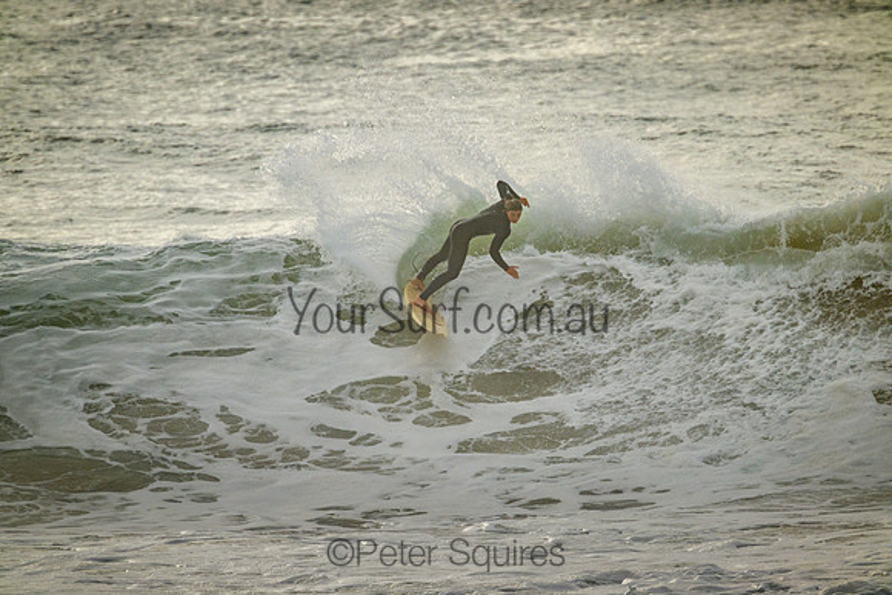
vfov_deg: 1.7
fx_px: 19826
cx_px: 446
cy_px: 298
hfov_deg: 2.6
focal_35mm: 800
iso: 900
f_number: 11
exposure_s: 1/2500
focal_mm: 800
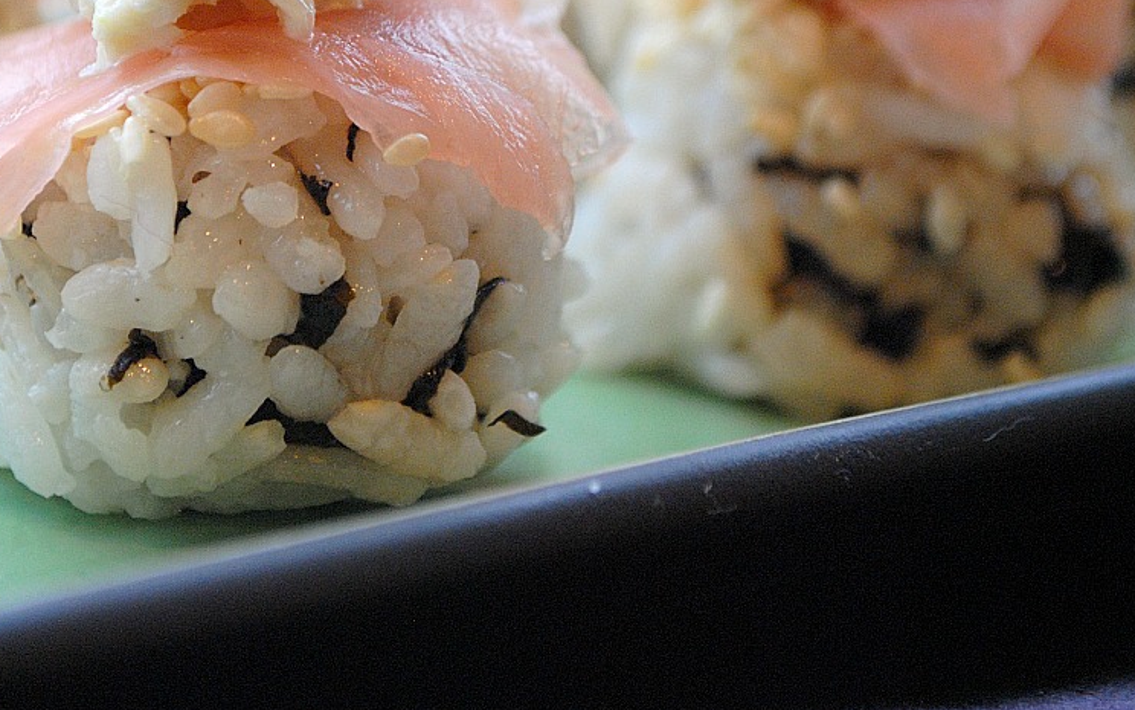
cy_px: 115
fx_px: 4201
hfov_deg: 15.3
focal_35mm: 136
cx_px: 331
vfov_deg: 9.6
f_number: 5.6
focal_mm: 55
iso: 800
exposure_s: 1/30
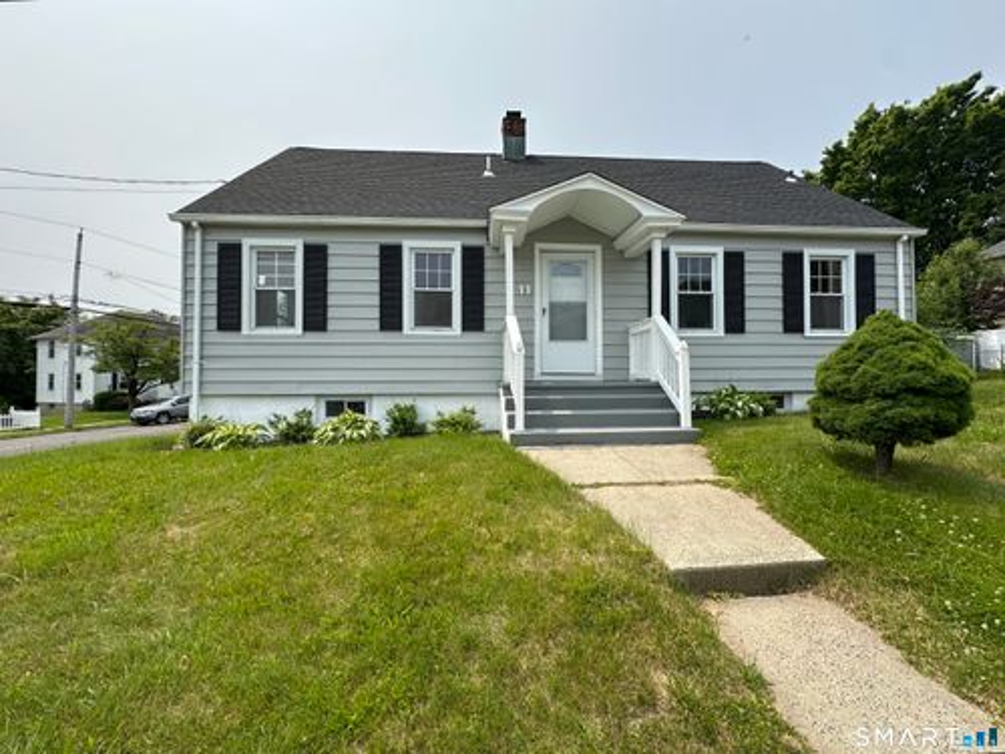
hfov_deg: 102.1
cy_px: 377
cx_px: 502
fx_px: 406
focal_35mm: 14
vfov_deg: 85.7
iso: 50
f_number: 2.2
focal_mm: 2.22
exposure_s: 1/1642
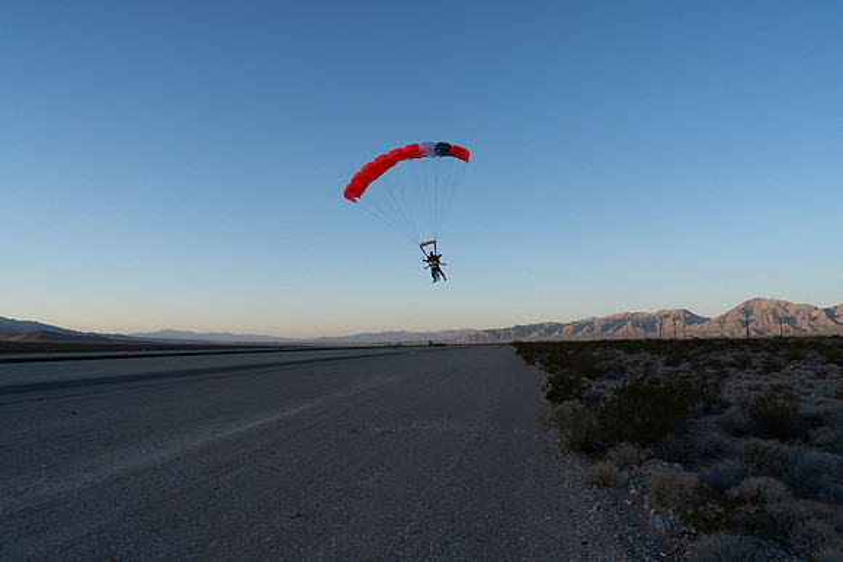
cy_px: 281
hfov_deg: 73.7
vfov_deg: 53.2
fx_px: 562
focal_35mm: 24
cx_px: 422
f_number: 6.3
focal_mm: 24
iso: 1250
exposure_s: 1/2000
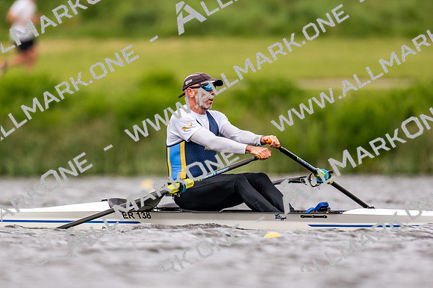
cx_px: 216
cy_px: 144
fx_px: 10818
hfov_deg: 2.3
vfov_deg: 1.5
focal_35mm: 900
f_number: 4
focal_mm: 600
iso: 560
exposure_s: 1/2500
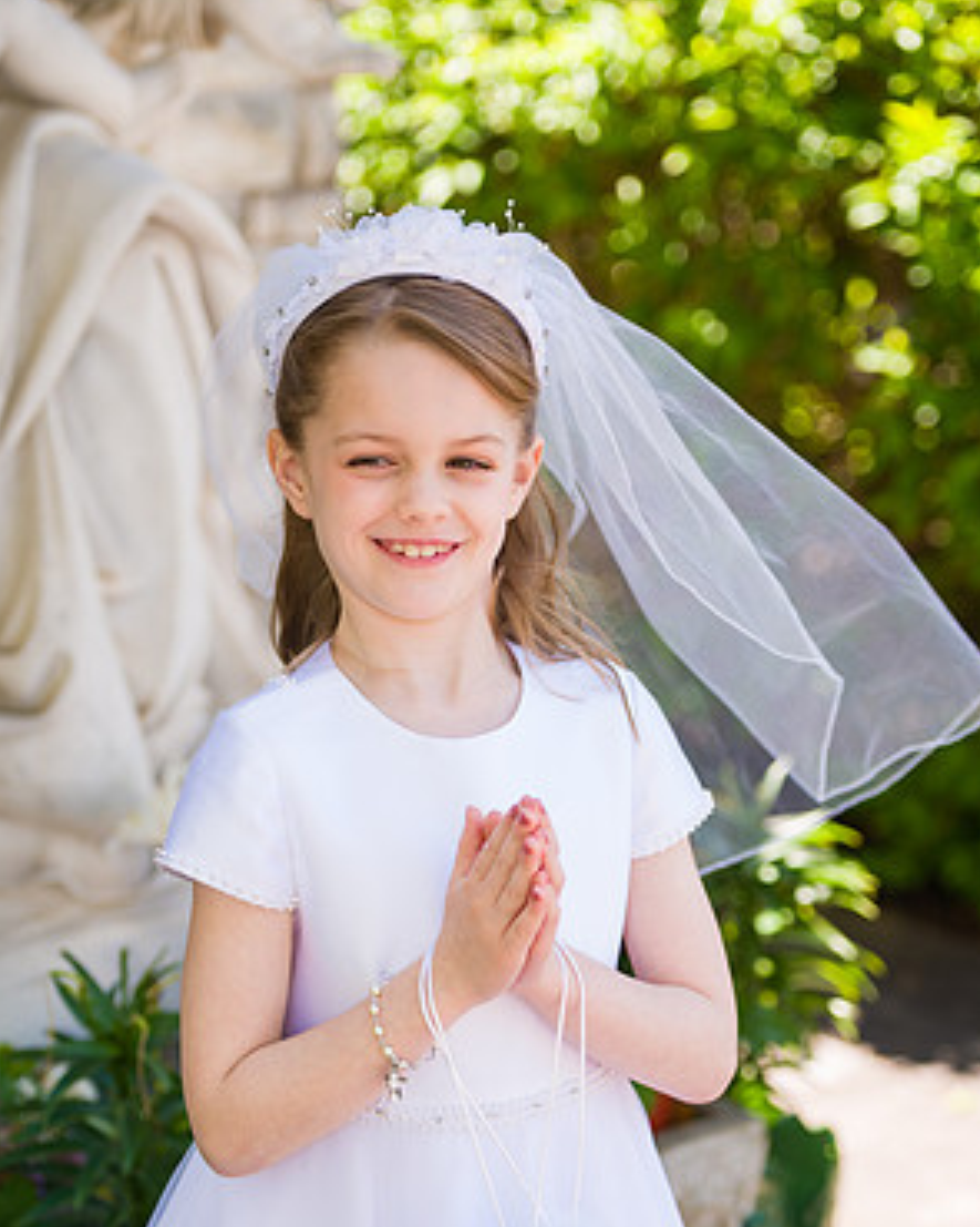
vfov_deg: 23.8
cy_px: 725
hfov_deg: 19.2
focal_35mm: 80
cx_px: 490
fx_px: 2902
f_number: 3.2
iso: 200
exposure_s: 1/500
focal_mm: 70
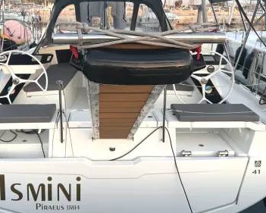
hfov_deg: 45.5
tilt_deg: -12.6
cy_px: 78
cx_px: 107
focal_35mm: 40
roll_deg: -0.3
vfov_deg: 37.1
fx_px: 315
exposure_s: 1/426
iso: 80
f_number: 1.78
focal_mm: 6.86
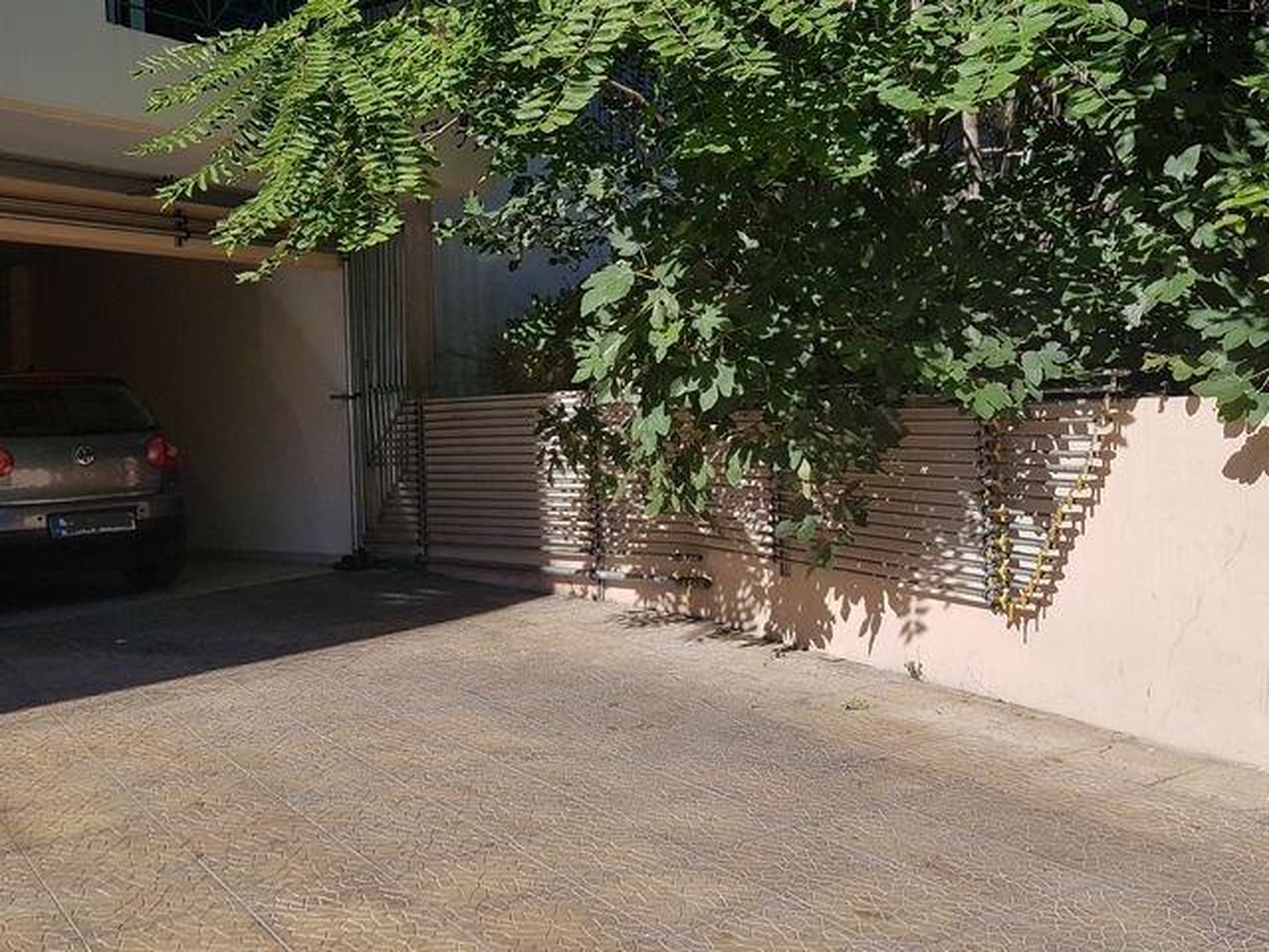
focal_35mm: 26
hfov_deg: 67.3
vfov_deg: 53.1
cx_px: 634
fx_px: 953
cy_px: 476
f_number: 1.7
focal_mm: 4.2
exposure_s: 1/2728
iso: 50
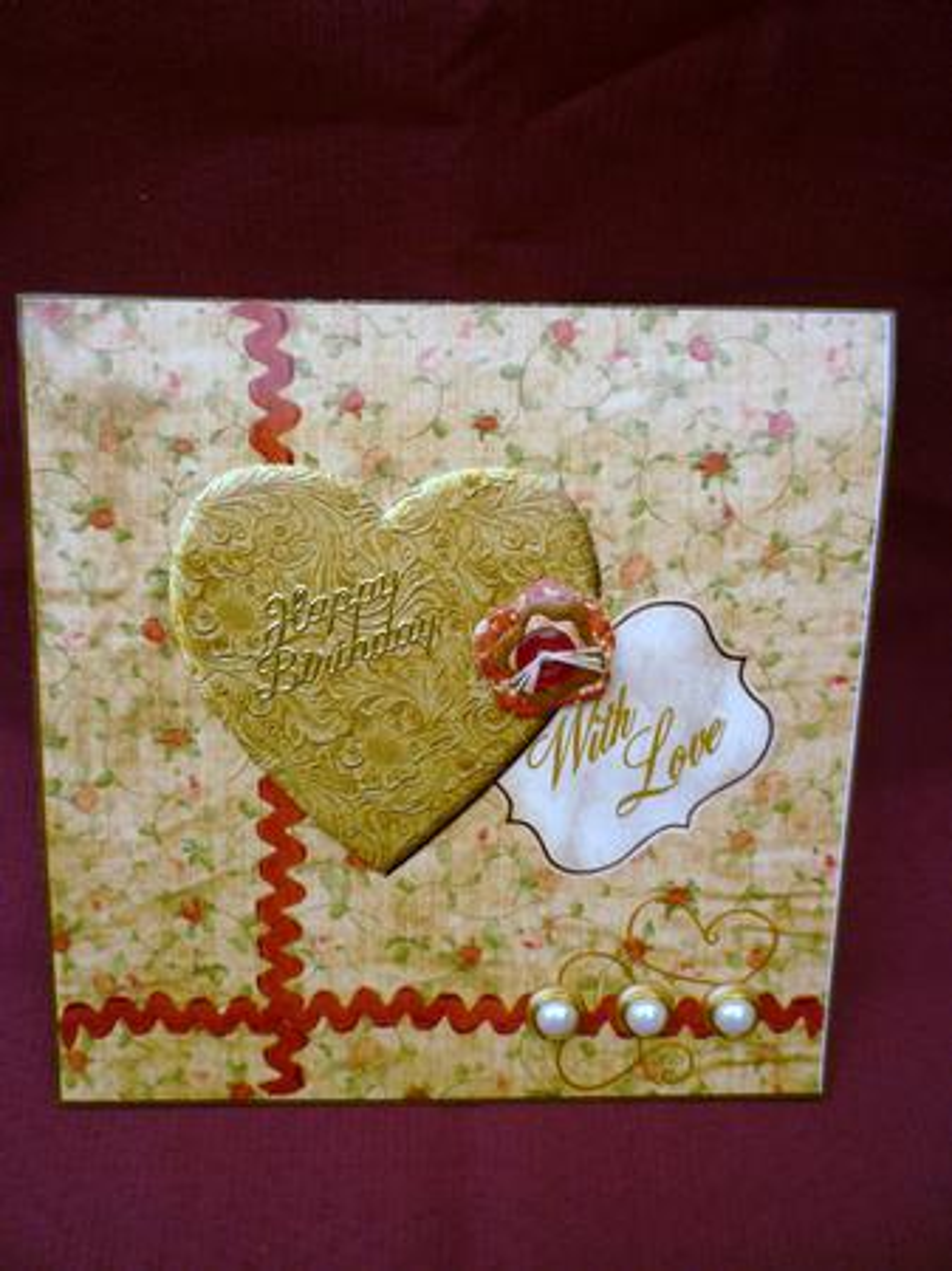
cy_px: 636
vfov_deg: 61.7
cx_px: 476
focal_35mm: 29
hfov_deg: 48.2
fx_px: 1064
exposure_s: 1/60
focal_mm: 5.2
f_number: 3.3
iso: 80
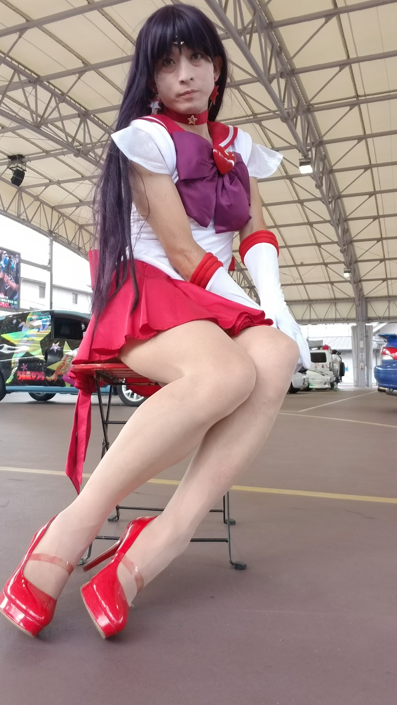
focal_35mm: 28
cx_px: 183
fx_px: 524
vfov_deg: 67.9
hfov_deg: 41.5
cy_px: 348
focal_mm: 2.95
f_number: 1.7
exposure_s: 1/100
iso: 40
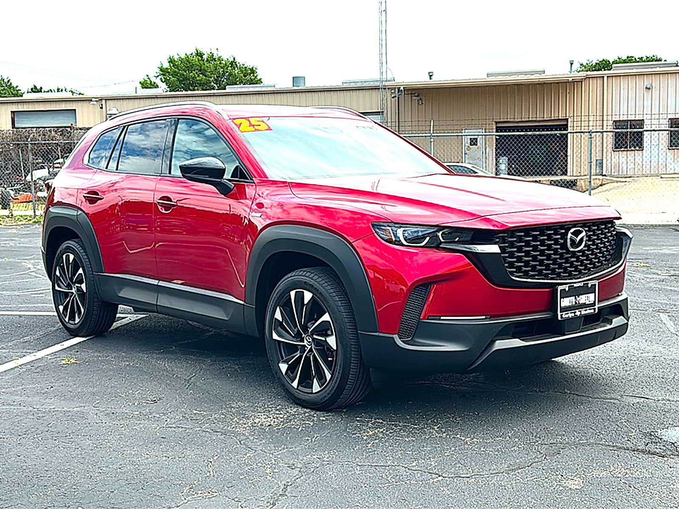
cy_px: 254
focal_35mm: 38
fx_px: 745
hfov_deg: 49.0
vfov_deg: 37.7
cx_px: 340
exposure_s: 1/2212
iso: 80
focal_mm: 6.86
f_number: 1.78
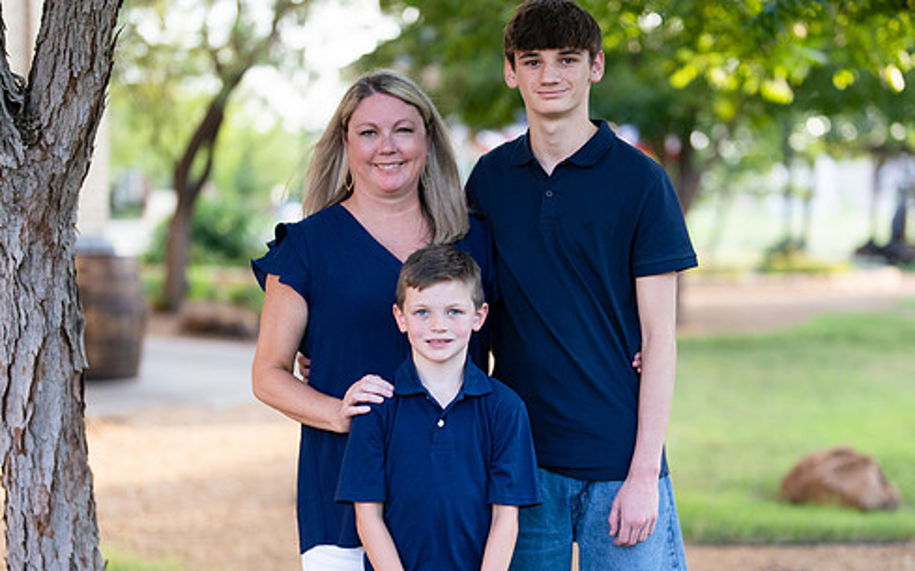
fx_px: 1769
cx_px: 542
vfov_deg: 18.3
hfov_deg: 28.9
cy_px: 365
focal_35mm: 71
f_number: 1.2
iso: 200
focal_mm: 50
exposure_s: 1/1000
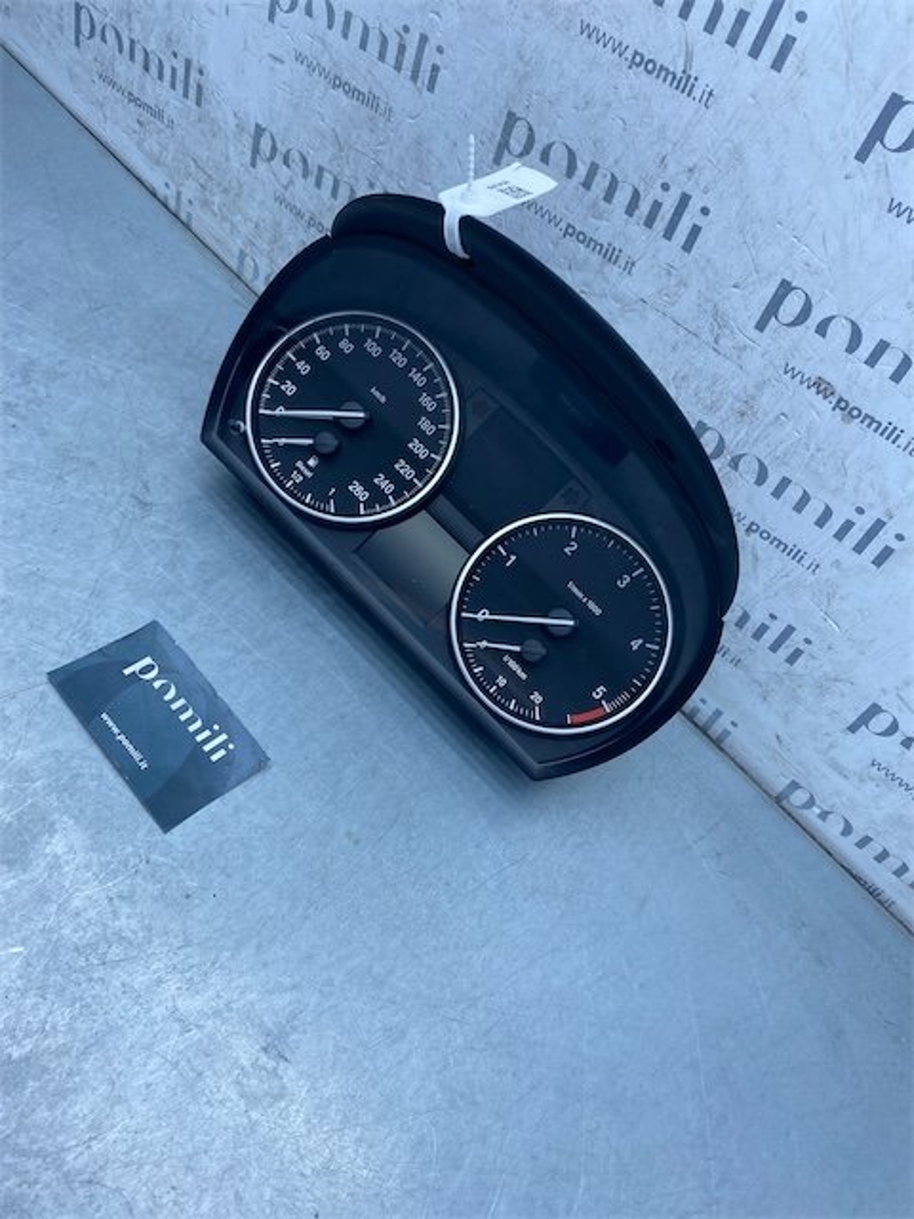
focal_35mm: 26
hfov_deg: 53.1
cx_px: 457
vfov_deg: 67.3
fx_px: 915
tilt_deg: -50.0
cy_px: 610
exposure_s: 1/693
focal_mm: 4.25
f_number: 1.8
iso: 32
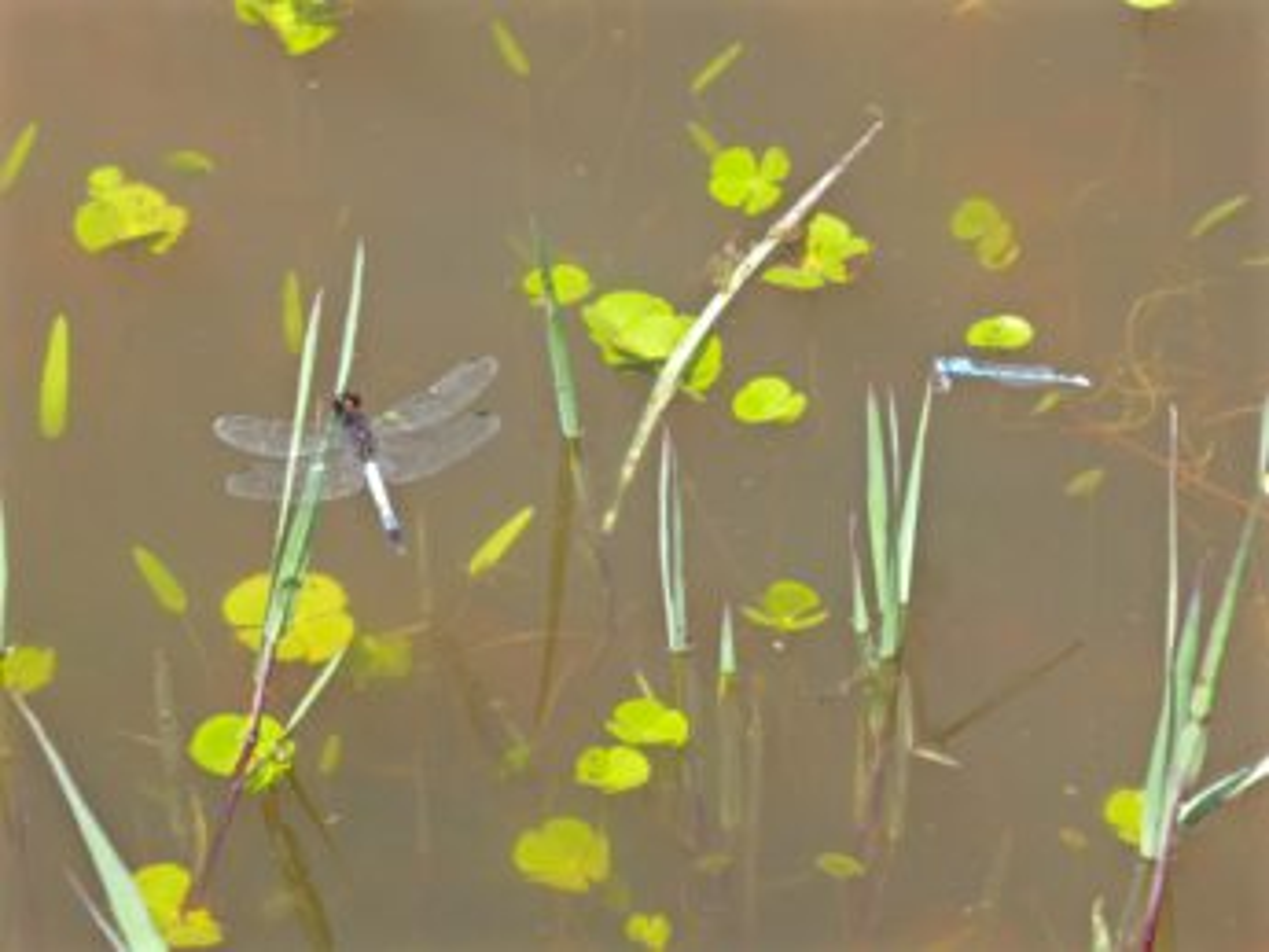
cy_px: 476
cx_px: 634
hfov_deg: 4.5
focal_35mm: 444
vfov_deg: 3.4
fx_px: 16282
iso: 100
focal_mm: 71.7
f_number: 6
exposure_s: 1/125
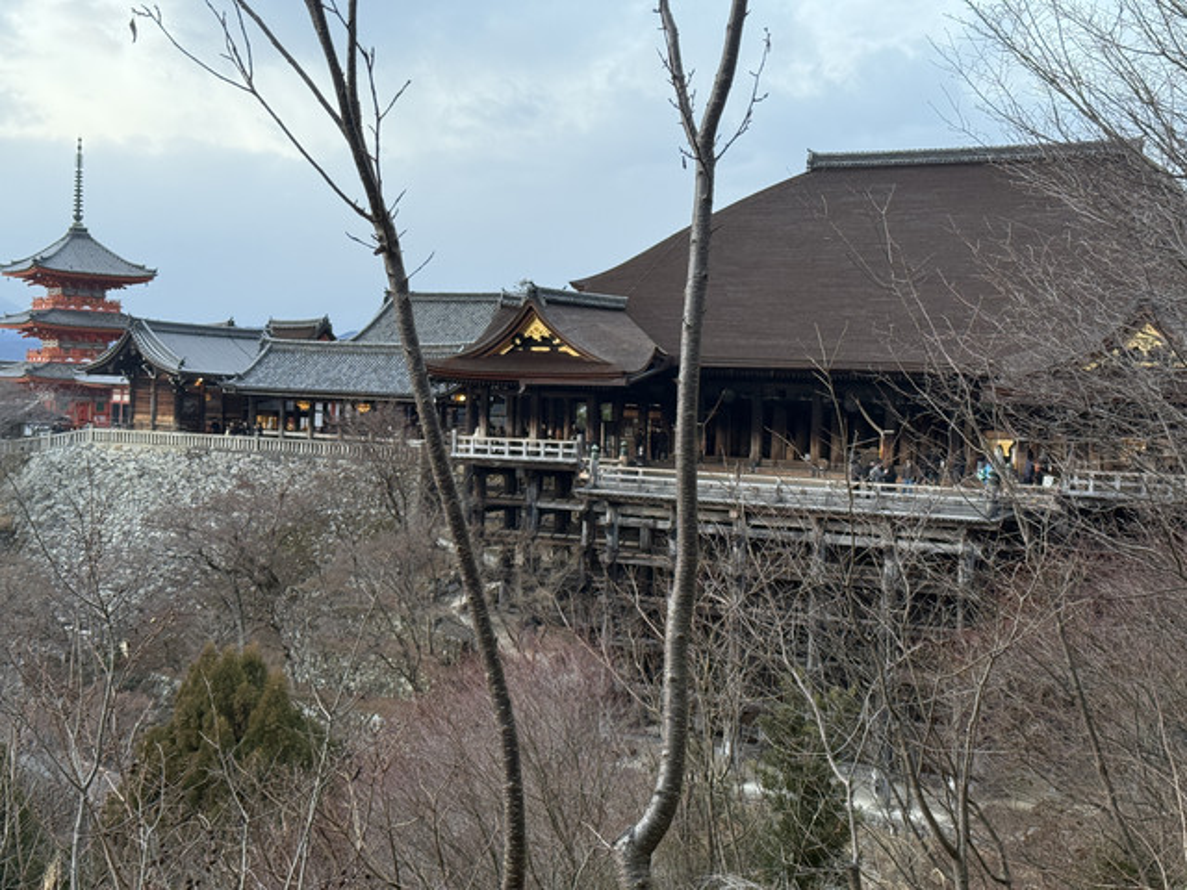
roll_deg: -2.3
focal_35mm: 48
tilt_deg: -1.8
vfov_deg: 30.3
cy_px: 445
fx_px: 1646
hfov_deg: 39.7
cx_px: 594
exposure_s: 1/63
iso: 100
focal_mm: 6.76
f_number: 1.78
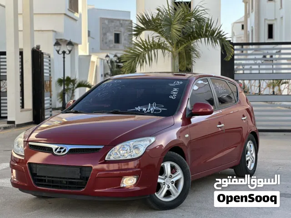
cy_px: 109
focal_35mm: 77
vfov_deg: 19.1
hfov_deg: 25.3
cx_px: 146
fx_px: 647
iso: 25
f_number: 2.8
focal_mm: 9
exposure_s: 1/121
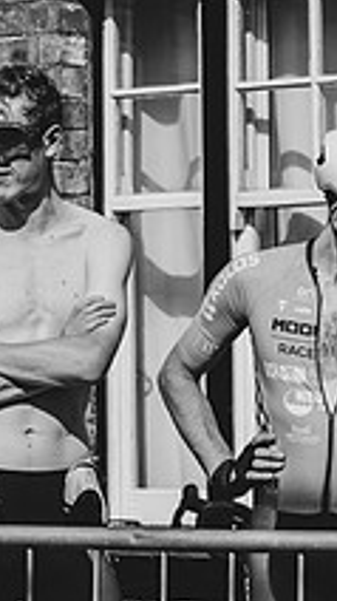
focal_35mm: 269
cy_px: 66
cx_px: -82
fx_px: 4280
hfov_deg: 4.5
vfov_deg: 8.0
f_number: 3.2
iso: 100
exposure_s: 1/1250
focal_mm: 75
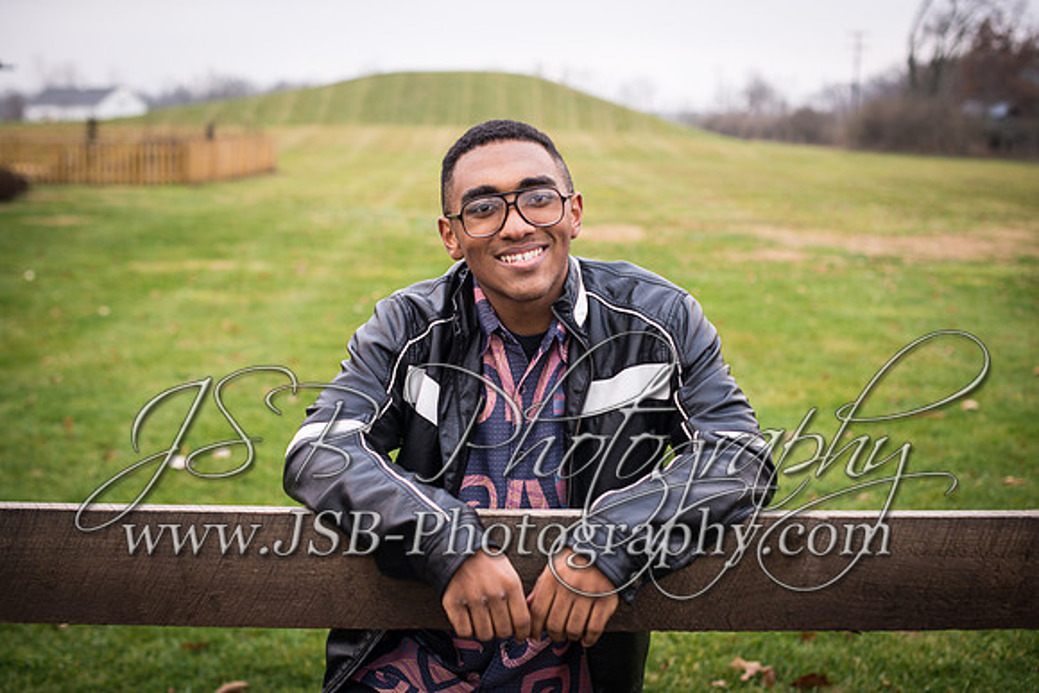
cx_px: 520
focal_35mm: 50
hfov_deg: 39.6
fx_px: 1443
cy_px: 346
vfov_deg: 27.0
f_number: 2.8
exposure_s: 1/80
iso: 200
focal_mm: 50
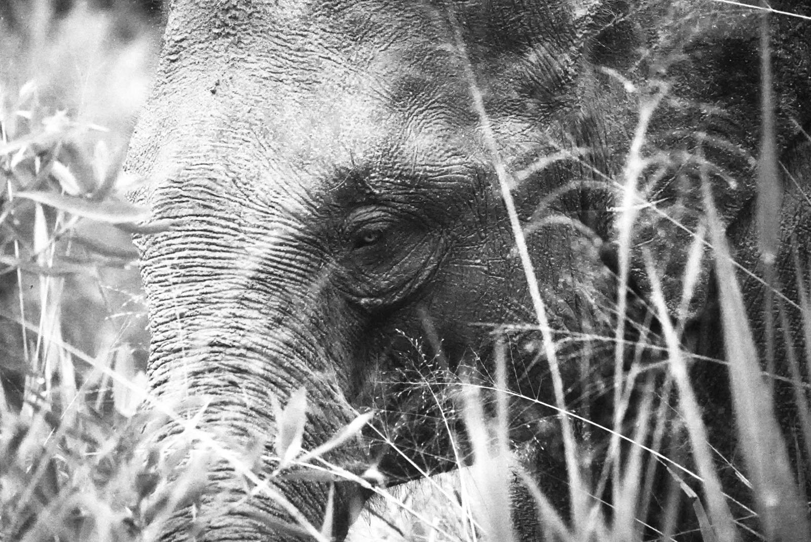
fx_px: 7687
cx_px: 406
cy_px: 271
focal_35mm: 341
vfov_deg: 4.0
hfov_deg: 6.0
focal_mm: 124.94
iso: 6400
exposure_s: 1/2500
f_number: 4
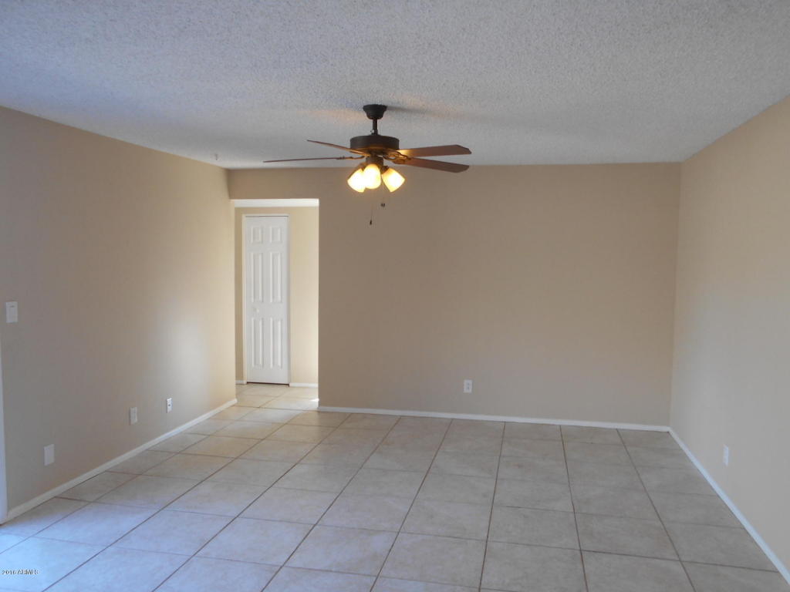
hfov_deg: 67.3
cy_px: 296
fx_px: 593
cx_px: 395
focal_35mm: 26
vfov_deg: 53.1
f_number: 3.2
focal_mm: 4.6
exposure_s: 1/40
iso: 80
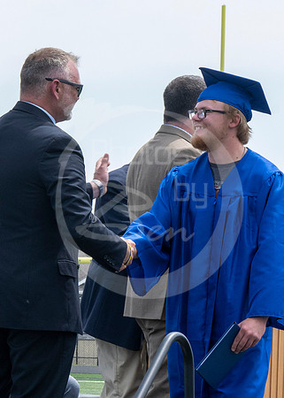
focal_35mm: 263
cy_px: 190
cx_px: -2
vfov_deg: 7.7
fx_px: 2976
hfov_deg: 5.5
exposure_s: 1/250
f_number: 13
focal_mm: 71
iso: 200
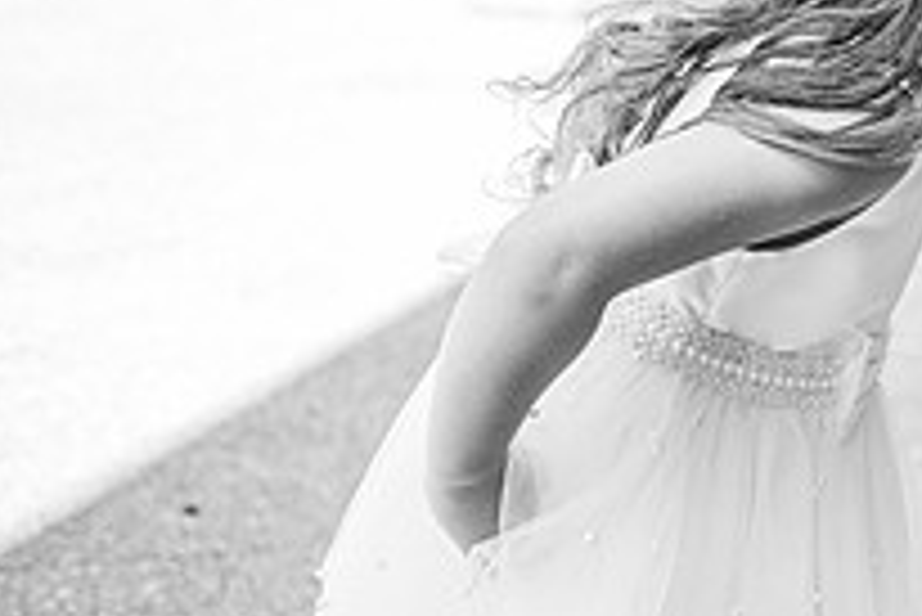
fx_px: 1743
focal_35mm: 68
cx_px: 1237
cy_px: 295
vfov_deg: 20.0
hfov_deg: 25.1
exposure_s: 1/500
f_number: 2.2
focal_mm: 24
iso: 125
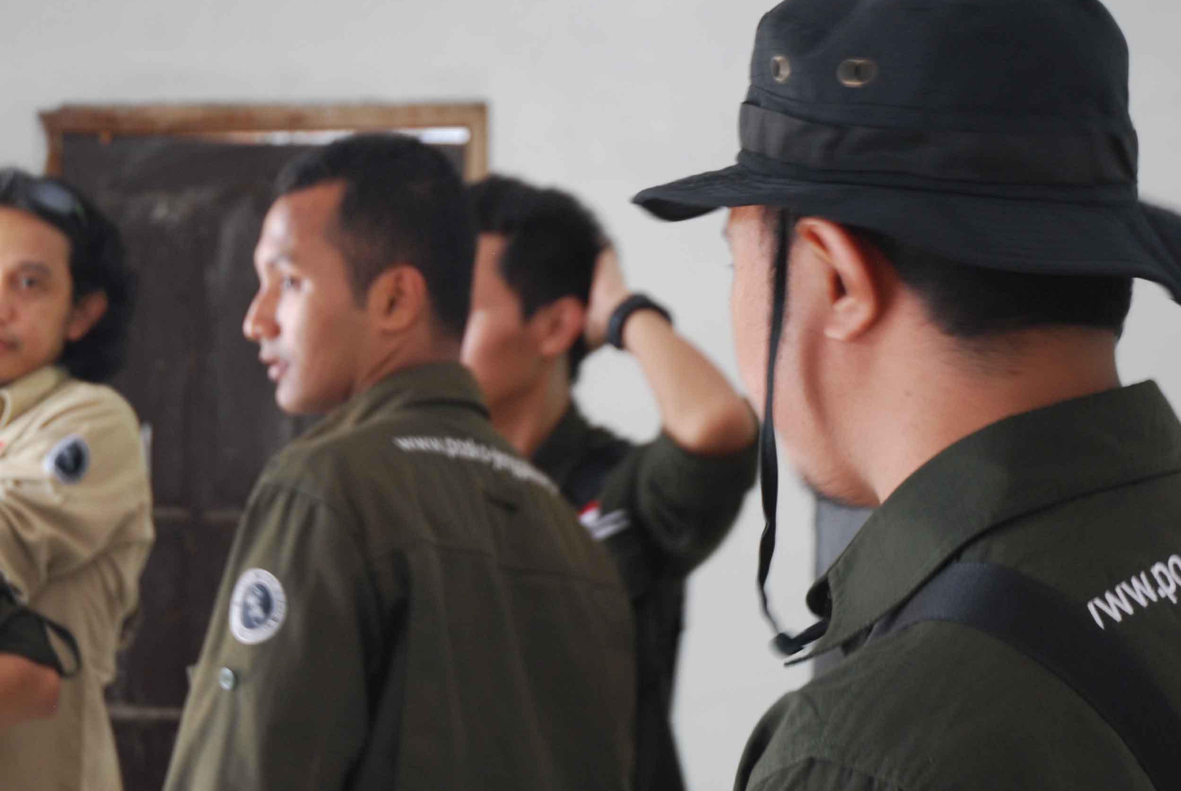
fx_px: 3054
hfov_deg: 21.7
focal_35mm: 93
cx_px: 272
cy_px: 312
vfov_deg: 14.7
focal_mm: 40
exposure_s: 1/30
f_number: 4.5
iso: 320
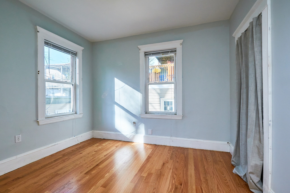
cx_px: 145
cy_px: 96
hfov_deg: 100.5
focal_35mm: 15
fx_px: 121
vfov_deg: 77.2
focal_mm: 10
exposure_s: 1/250
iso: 200
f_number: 5.6
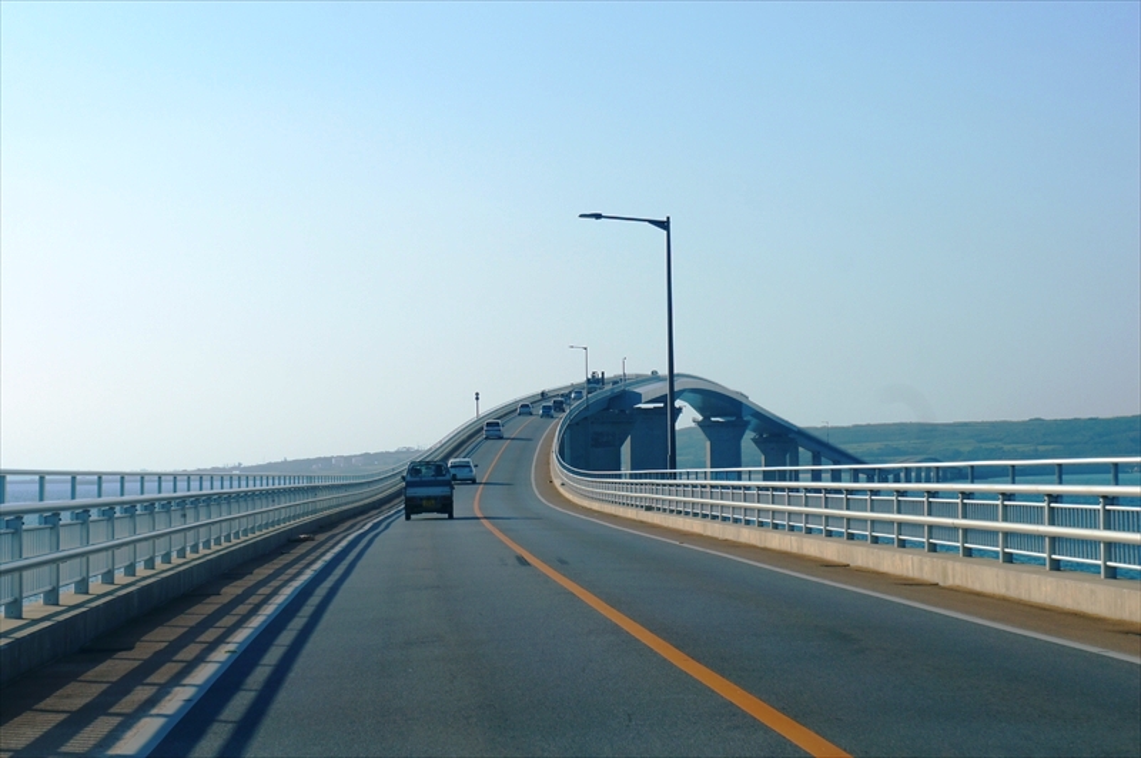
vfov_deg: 16.5
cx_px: 570
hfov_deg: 24.7
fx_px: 2611
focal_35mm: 82
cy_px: 379
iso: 200
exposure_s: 1/500
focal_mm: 55
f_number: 9
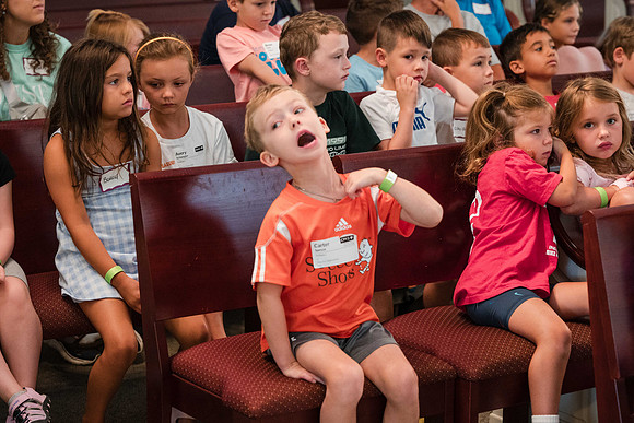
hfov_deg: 22.6
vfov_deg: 15.2
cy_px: 209
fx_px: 1587
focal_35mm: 90
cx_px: 314
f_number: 5
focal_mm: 85
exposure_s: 1/100
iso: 6400
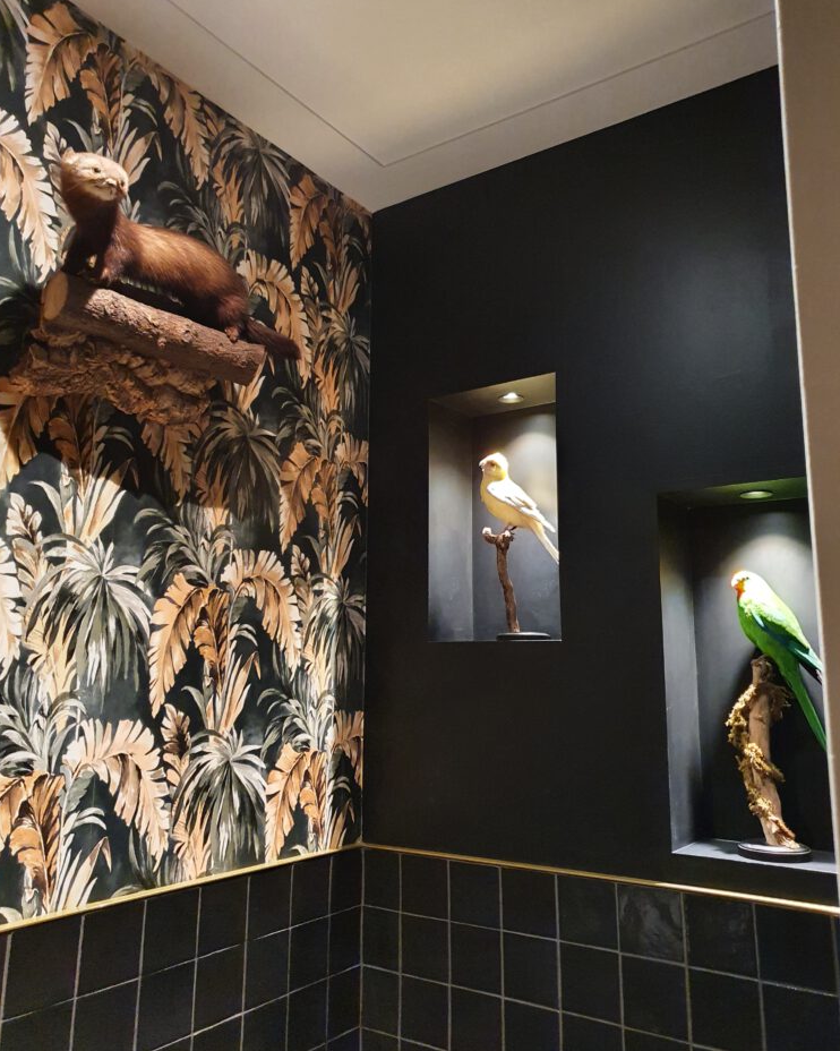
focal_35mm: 28
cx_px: 423
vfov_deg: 62.2
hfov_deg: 51.5
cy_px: 498
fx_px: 870
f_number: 1.5
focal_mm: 4.32
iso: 800
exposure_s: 1/50
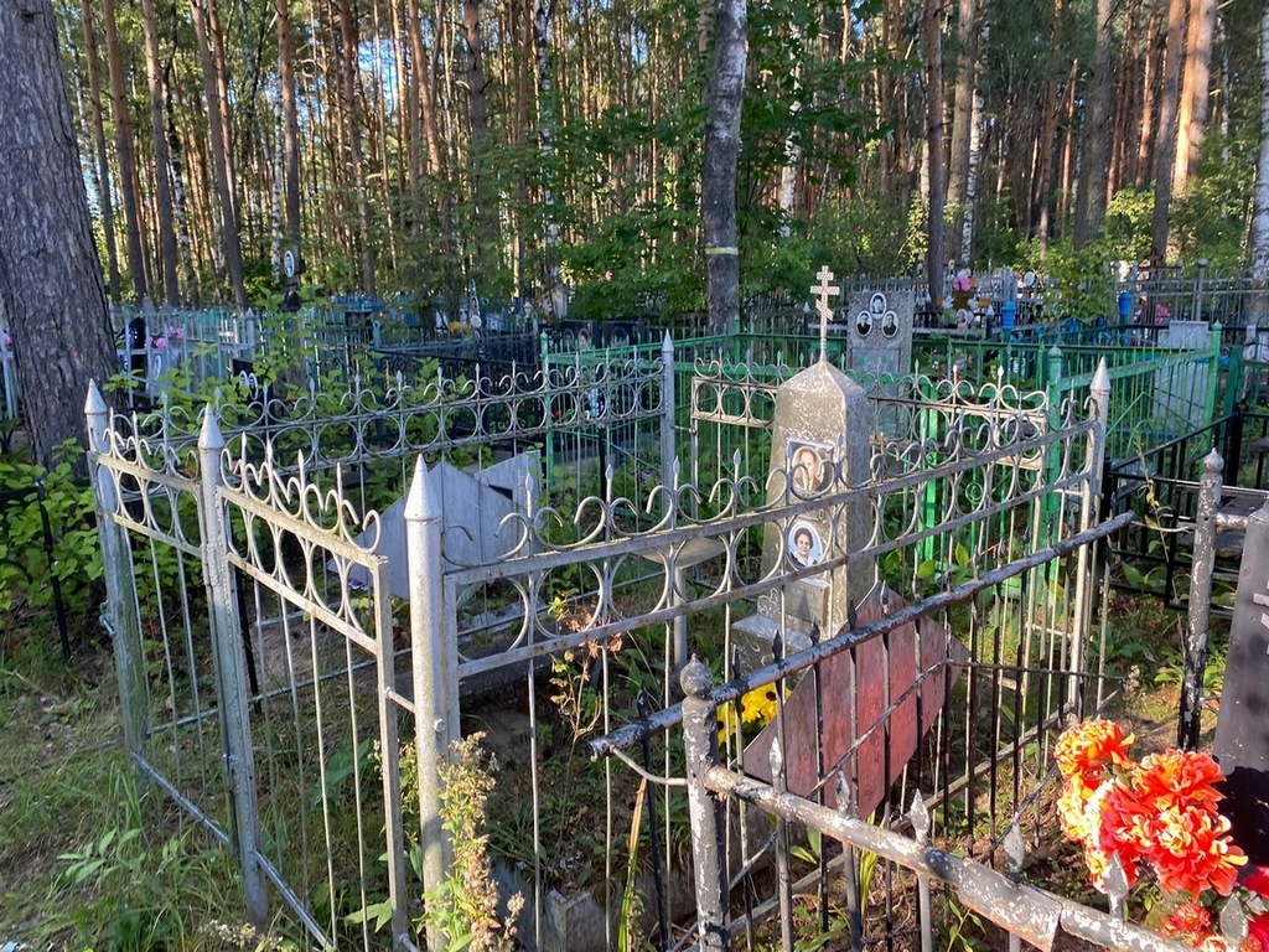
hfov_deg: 67.3
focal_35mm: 26
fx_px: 953
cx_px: 634
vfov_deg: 53.1
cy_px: 476
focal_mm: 4.25
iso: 50
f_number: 1.8
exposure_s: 1/121
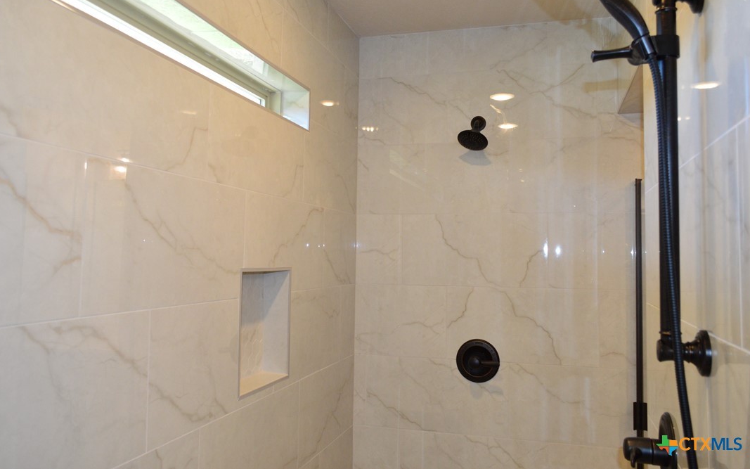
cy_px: 216
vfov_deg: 44.5
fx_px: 572
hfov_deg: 66.5
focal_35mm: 28
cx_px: 377
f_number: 5
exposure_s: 1/125
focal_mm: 18
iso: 800
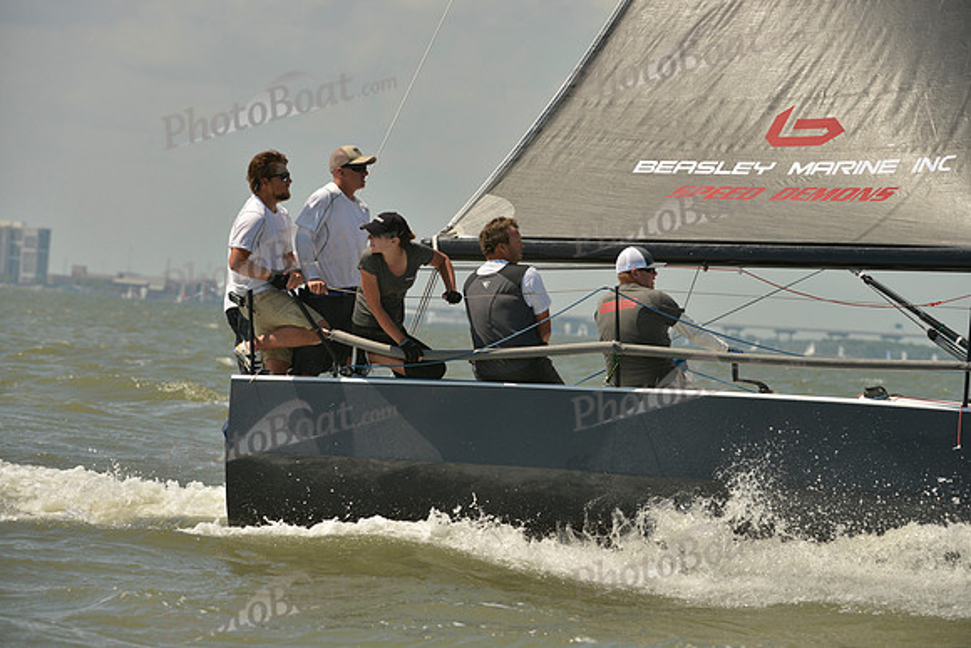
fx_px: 5395
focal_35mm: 200
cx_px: 486
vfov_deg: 6.9
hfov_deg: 10.3
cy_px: 324
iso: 280
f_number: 8
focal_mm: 200
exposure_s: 1/1600
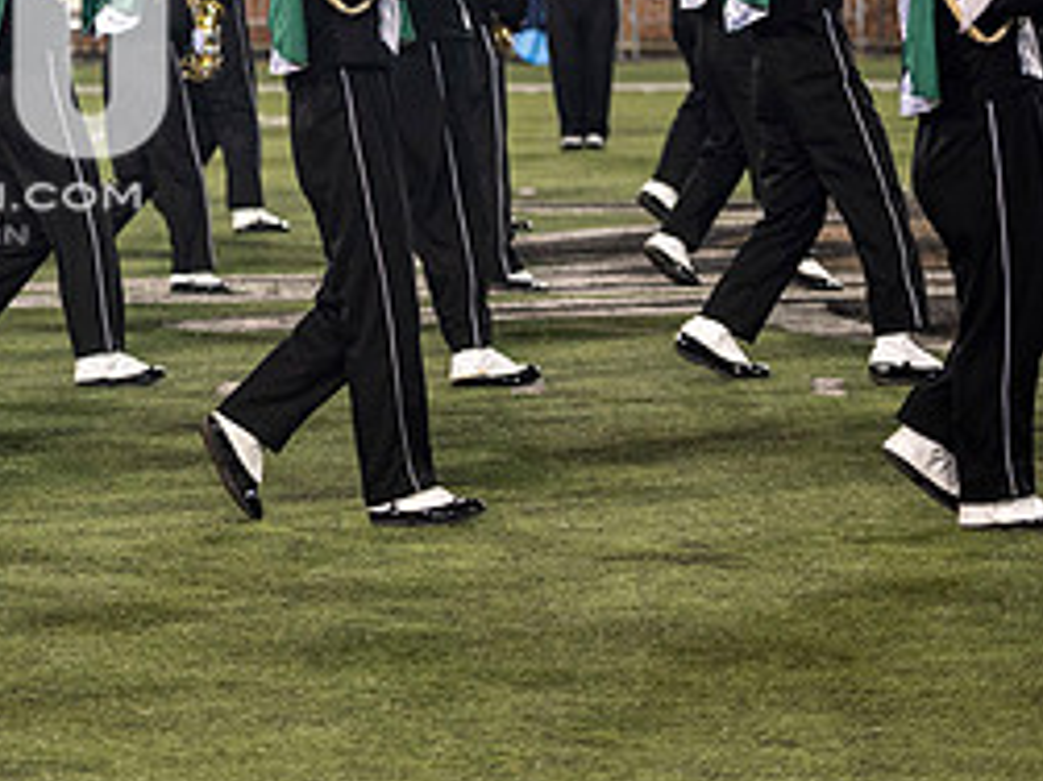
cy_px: 46
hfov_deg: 9.3
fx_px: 6355
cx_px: -145
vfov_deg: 7.0
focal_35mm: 211
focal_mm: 95
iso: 1000
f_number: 2.8
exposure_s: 1/500
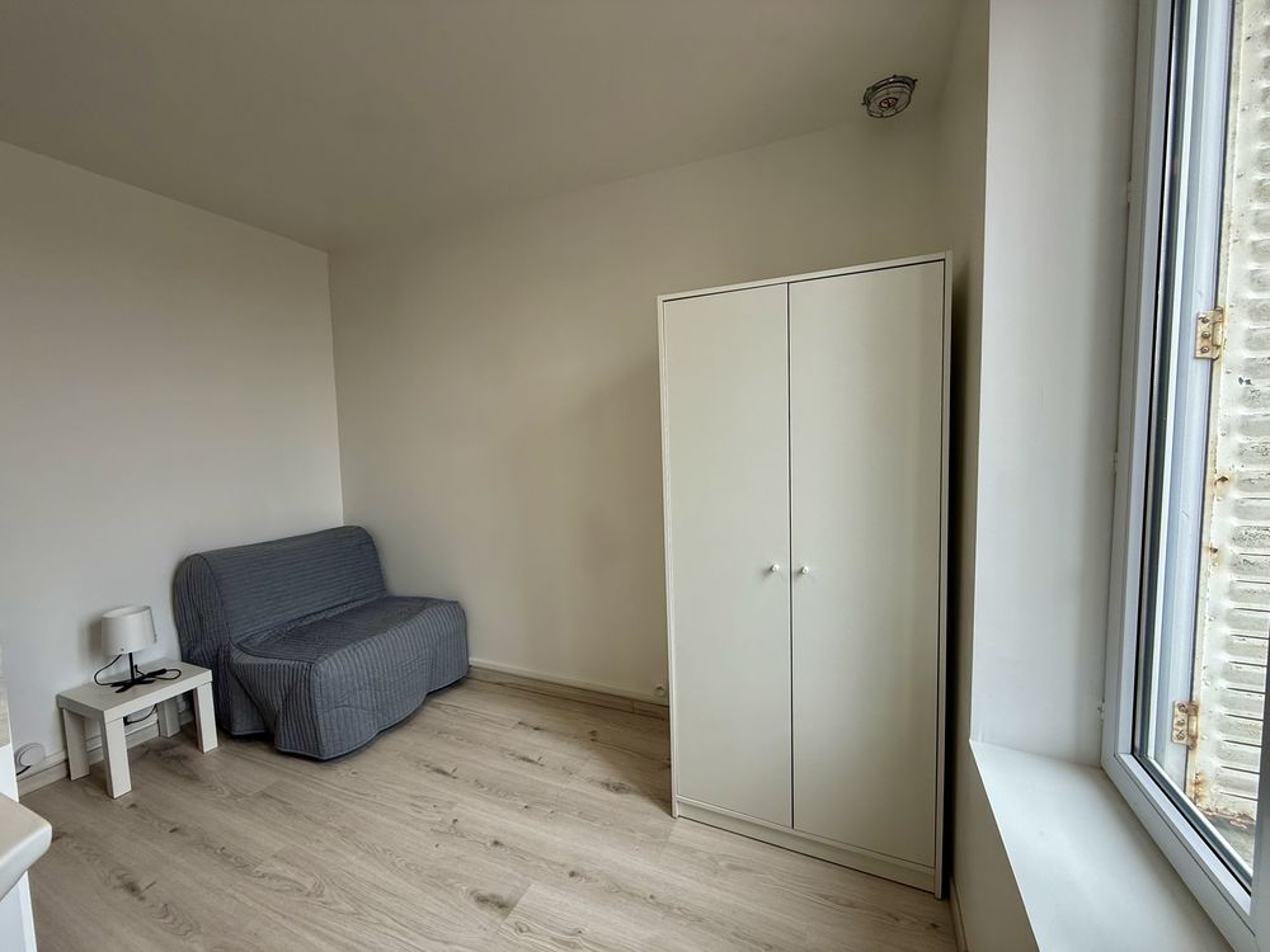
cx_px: 635
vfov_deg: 85.7
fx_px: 514
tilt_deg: -4.7
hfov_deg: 102.1
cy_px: 476
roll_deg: +0.7
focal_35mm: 14
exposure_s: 1/99
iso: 64
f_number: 2.2
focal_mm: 2.22
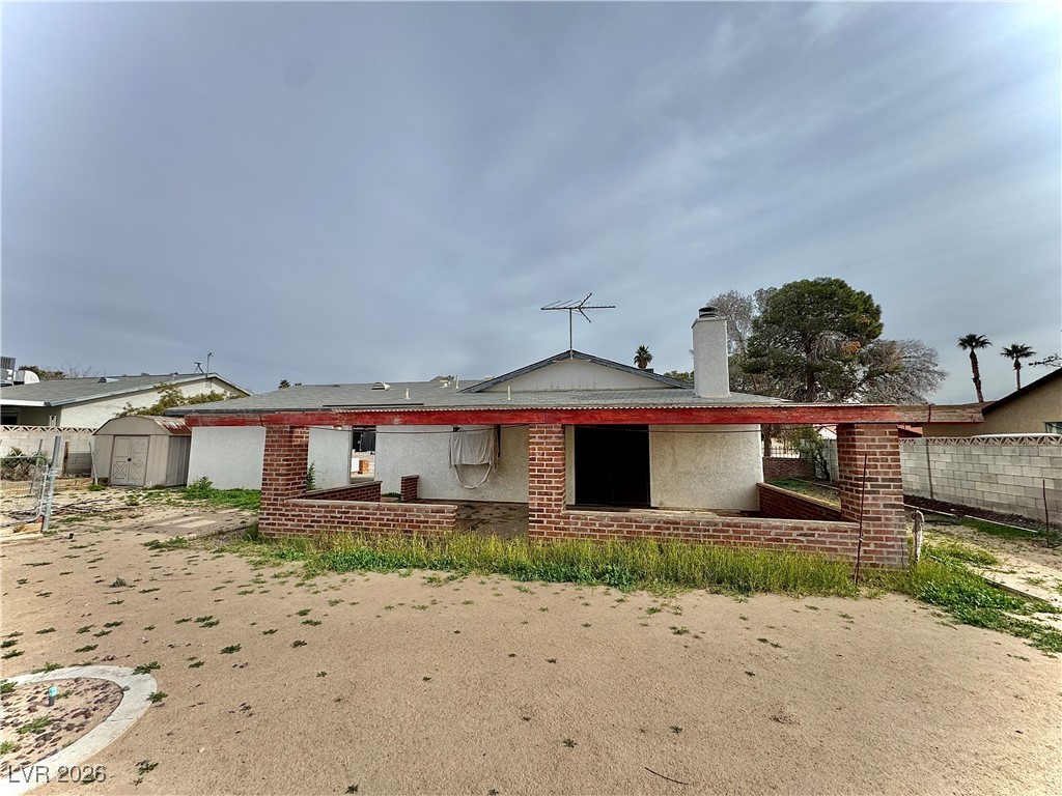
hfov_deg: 102.1
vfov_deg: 85.7
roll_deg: -0.4
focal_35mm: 14
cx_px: 531
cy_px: 398
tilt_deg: +5.0
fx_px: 430
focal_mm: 2.22
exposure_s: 1/3106
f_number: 2.2
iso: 50
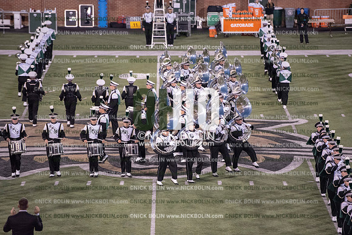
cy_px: 118
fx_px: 1956
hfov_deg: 10.3
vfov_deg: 6.9
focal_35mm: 200
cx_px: 176
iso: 5000
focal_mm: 200
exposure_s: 1/1250
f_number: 3.2
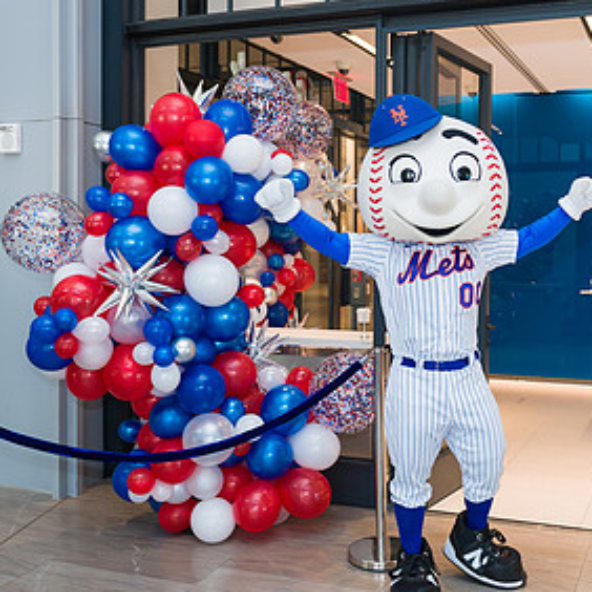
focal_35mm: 42
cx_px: 390
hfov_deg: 39.6
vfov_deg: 40.0
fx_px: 813
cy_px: 258
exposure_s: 1/200
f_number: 4
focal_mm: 24
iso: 500
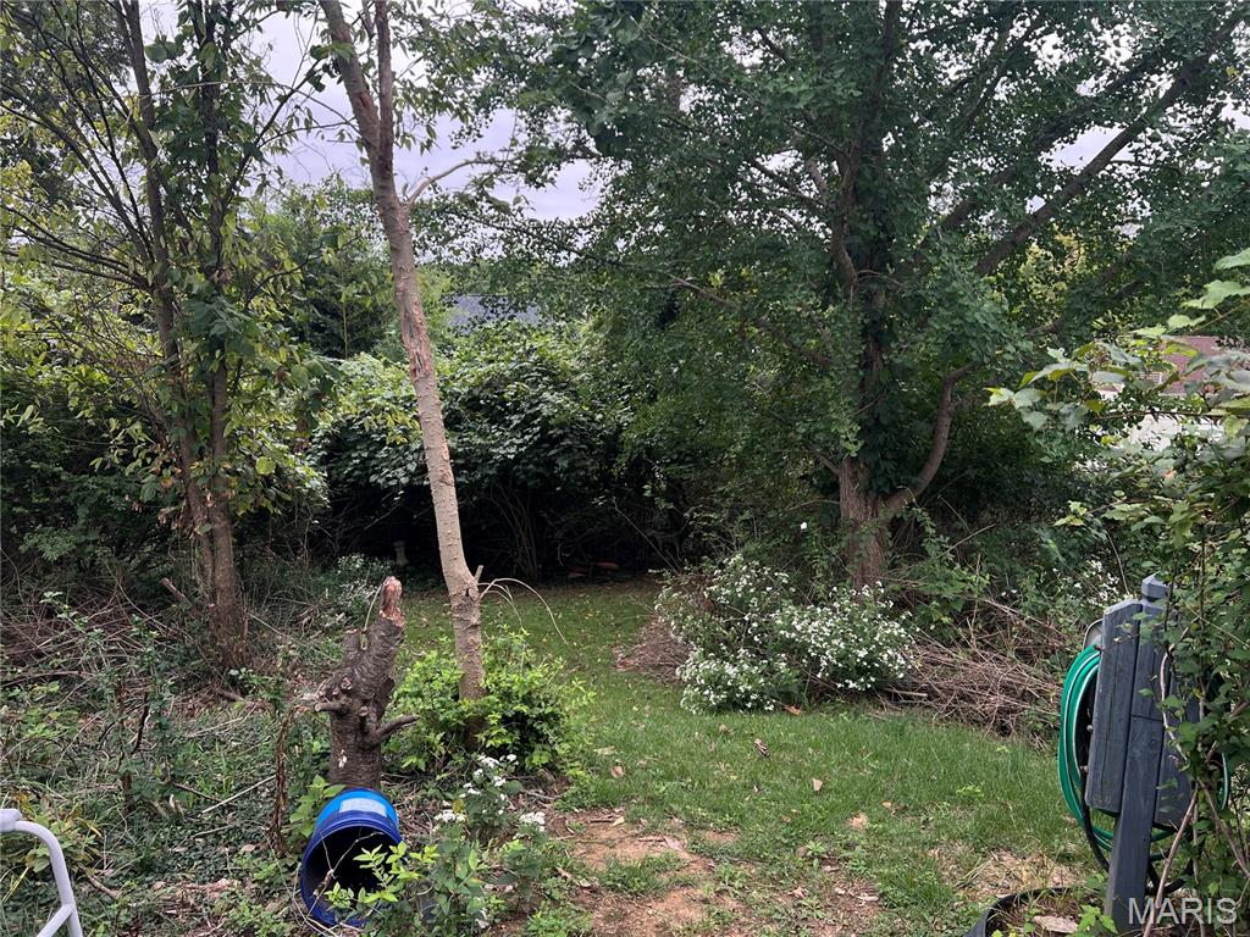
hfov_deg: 67.3
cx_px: 625
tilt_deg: -8.9
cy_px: 468
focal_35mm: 26
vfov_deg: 53.1
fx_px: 939
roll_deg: +0.4
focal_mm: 5.7
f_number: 1.5
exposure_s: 1/486
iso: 50
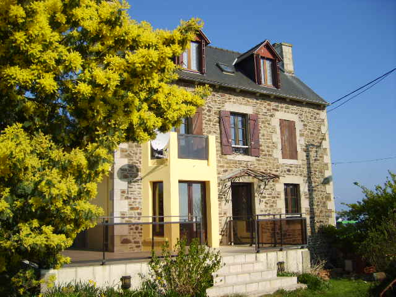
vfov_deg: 40.7
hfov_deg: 52.6
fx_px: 400
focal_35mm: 35
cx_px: 198
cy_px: 148
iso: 50
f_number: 7.1
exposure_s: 1/180
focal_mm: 5.8
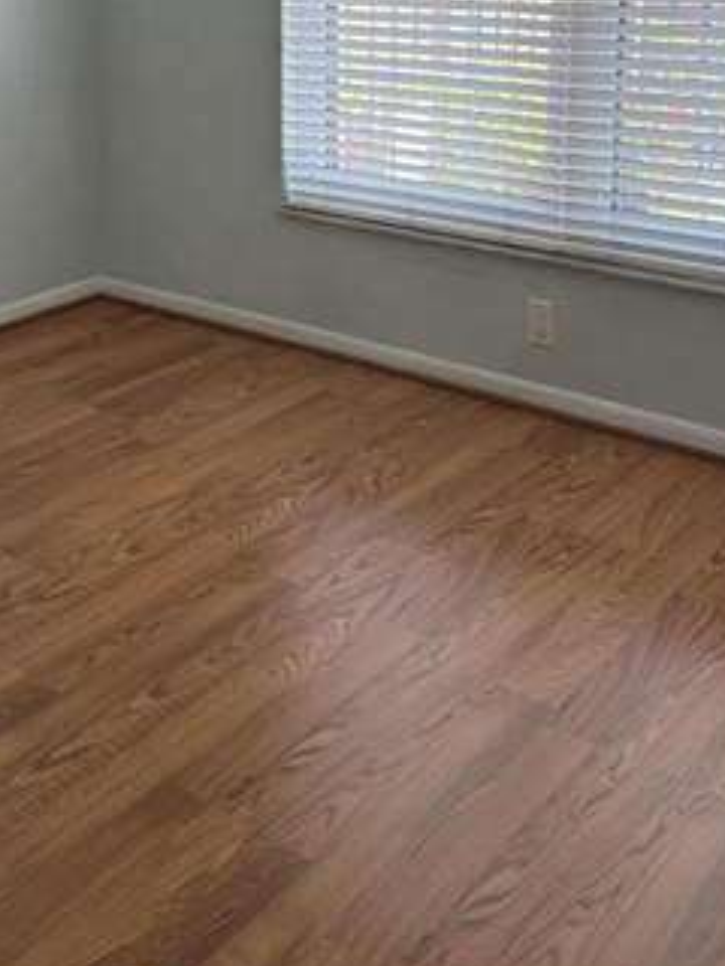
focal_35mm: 48
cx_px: 233
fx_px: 1340
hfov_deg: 30.0
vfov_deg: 37.6
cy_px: 139
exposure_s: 1/146
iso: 100
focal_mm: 6.76
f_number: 1.78
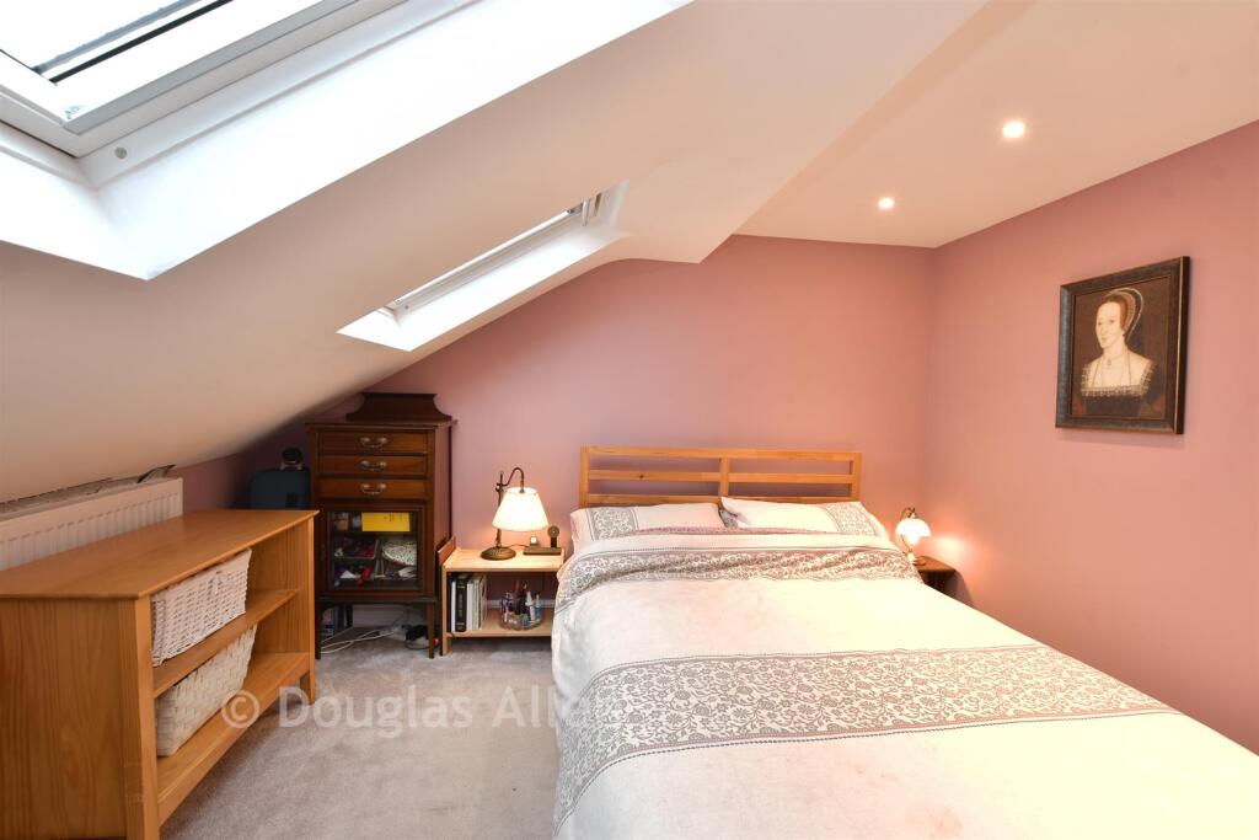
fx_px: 525
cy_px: 420
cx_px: 630
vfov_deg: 77.3
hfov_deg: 100.4
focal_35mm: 15
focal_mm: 10
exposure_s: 1/1.6
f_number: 8
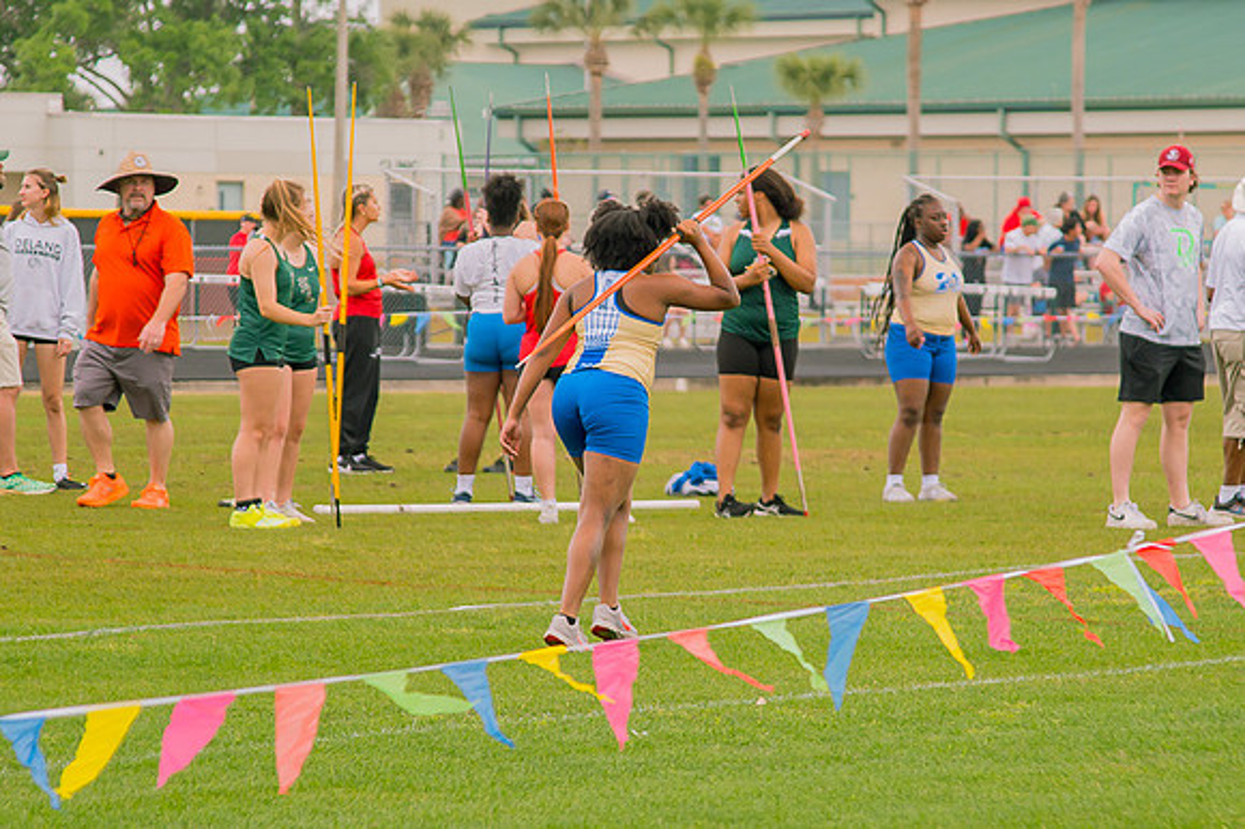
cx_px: 705
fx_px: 8804
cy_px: 438
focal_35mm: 255
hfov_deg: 8.1
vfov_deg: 5.4
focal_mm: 120
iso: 200
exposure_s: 1/200
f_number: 4
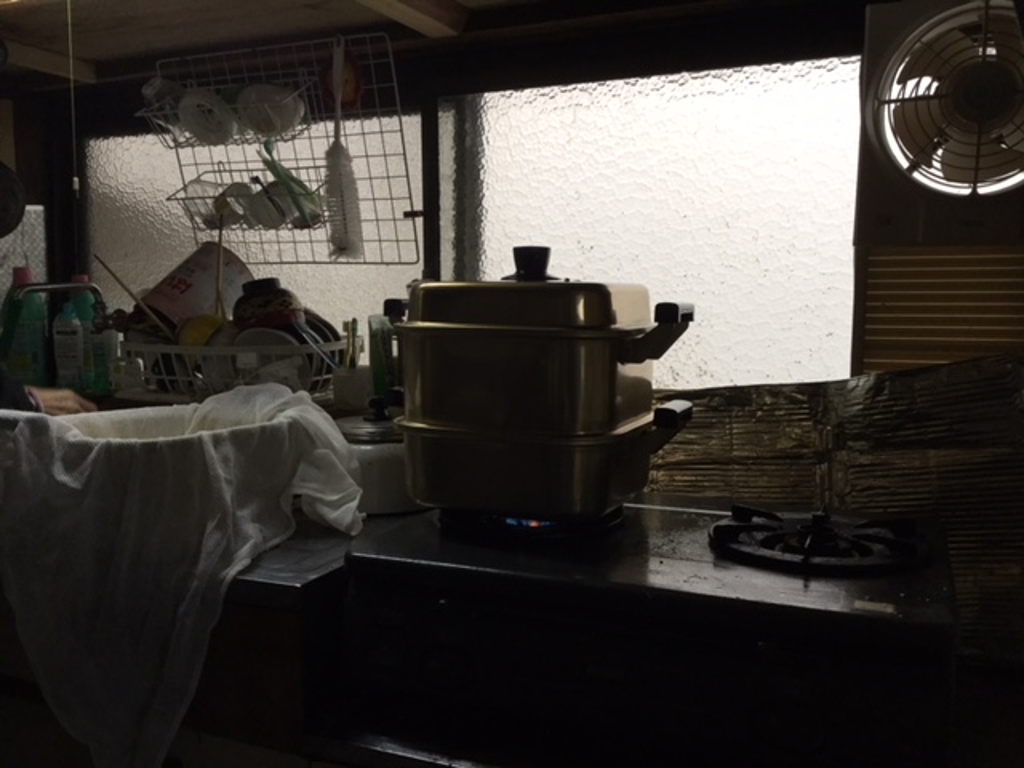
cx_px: 512
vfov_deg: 45.4
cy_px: 384
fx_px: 917
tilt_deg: -6.7
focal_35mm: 31
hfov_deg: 58.4
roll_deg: +0.5
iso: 50
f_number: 2.4
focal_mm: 3.3
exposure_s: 1/30
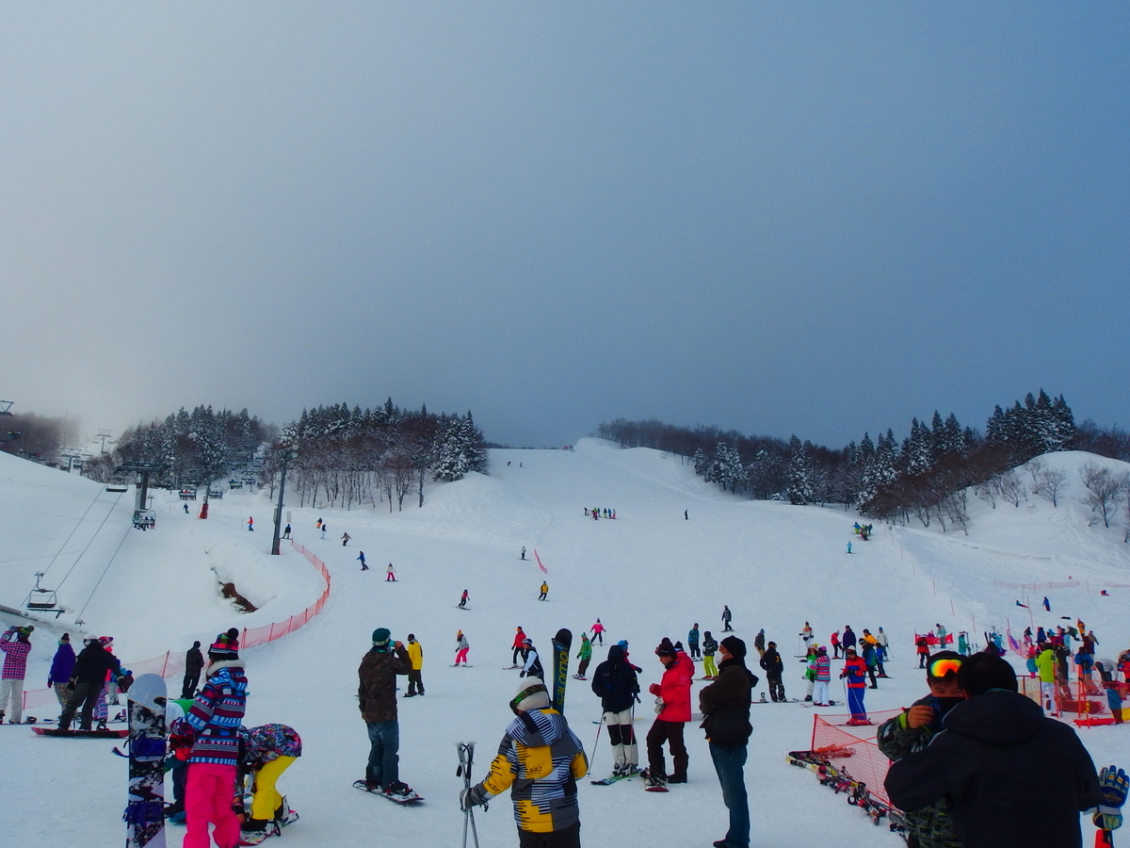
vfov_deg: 48.2
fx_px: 947
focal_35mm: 29
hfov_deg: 61.7
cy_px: 424
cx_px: 565
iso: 100
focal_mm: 5.2
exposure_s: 1/800
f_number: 7.1
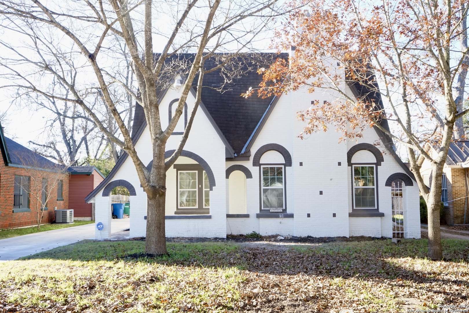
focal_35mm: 35
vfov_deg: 37.9
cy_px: 156
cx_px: 234
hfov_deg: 54.4
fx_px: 456
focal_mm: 35
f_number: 20
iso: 1600
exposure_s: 1/60
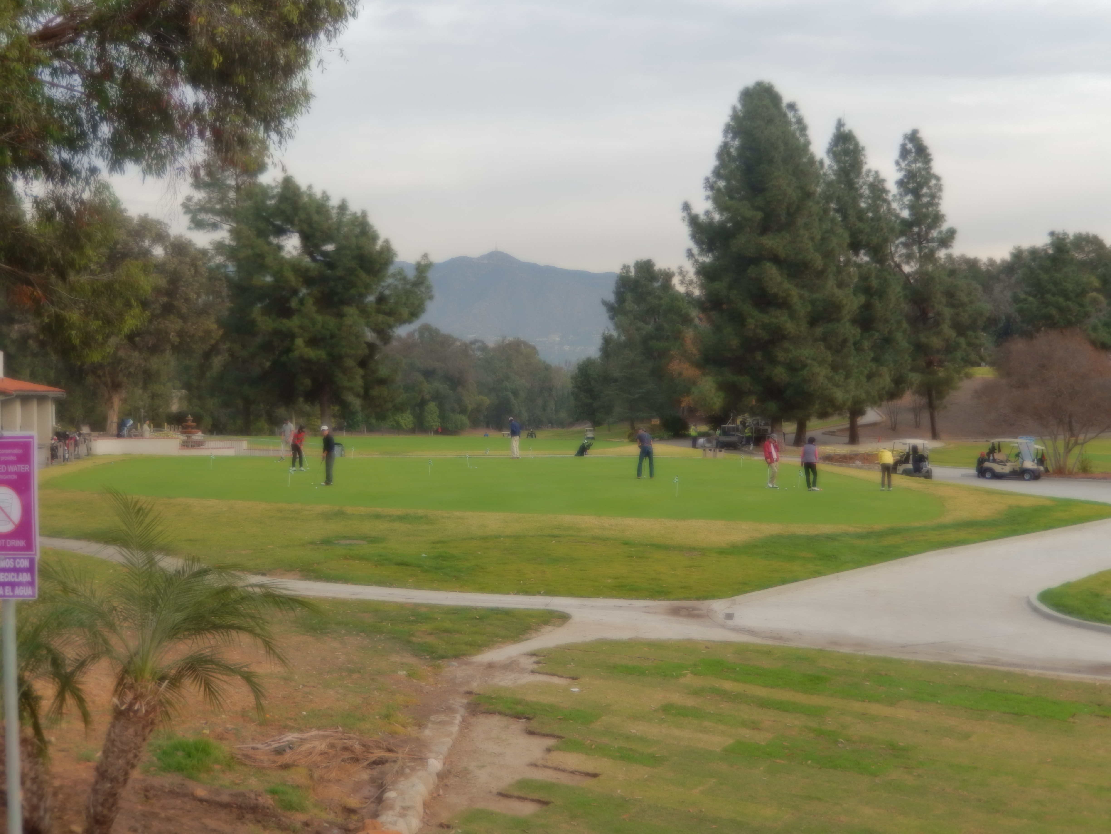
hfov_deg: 42.1
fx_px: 1444
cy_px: 417
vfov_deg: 32.2
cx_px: 556
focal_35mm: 45
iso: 125
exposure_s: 1/400
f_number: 4.3
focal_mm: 8.1
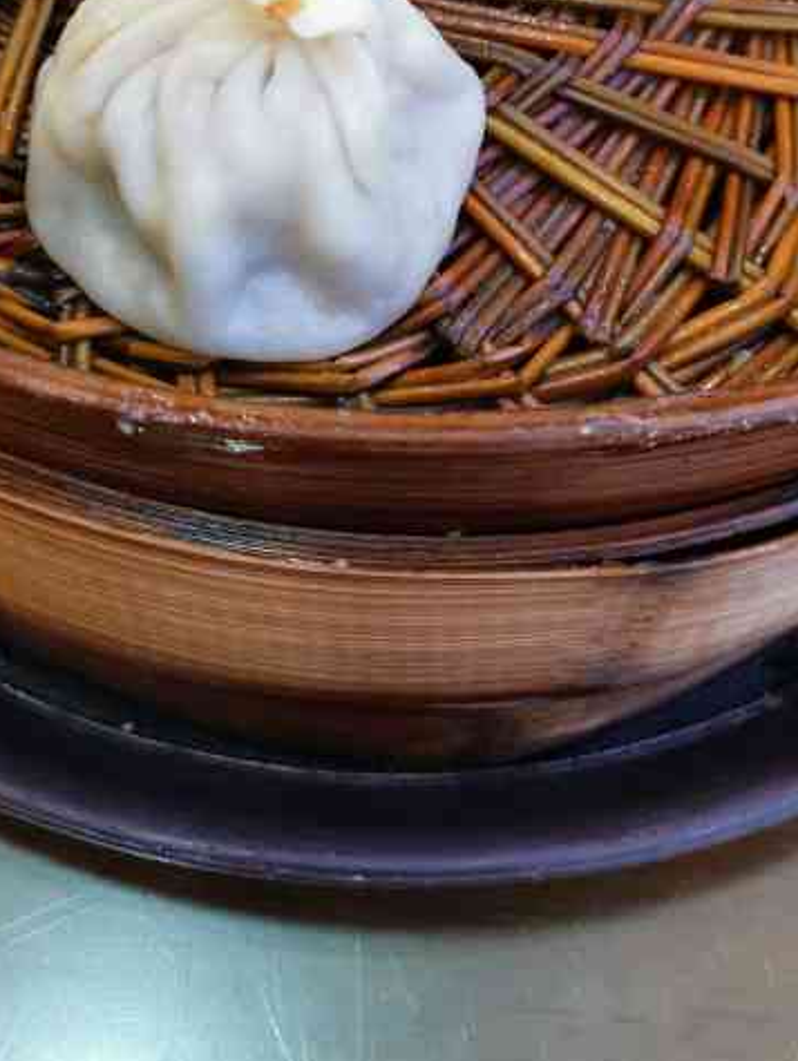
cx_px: 402
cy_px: 82
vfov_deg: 33.9
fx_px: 1627
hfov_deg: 27.6
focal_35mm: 53
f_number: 1.8
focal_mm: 5.58
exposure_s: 1/50
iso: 400
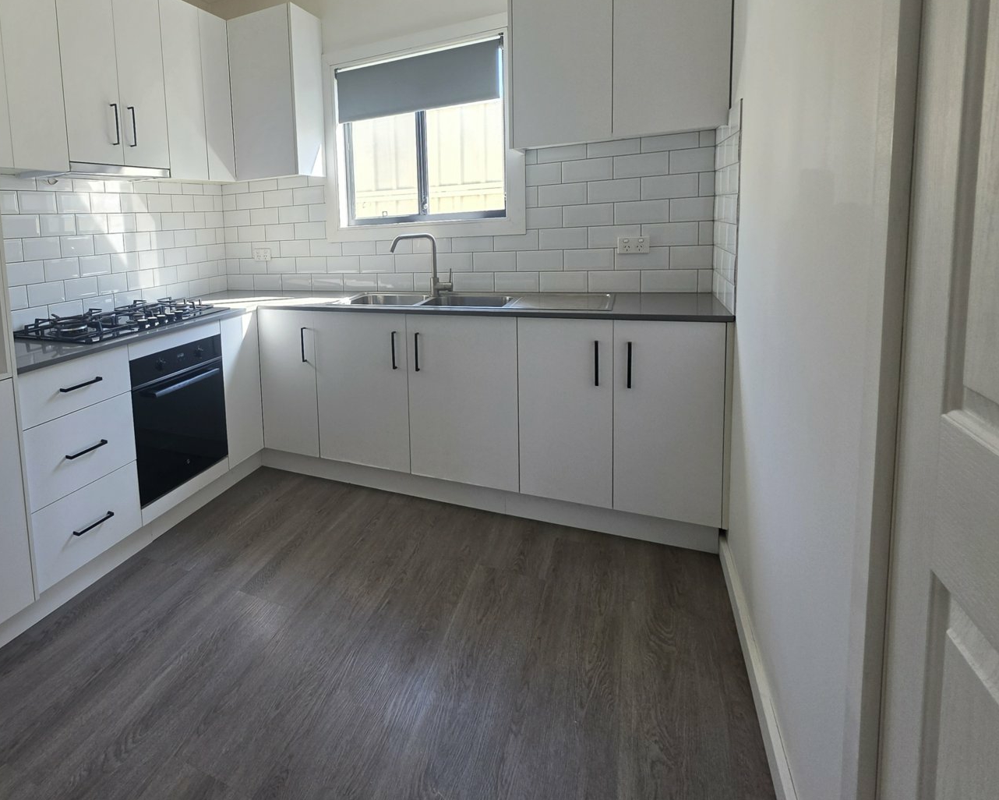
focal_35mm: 19
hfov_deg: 77.2
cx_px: 252
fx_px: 562
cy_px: 291
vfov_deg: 69.5
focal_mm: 2.2
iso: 40
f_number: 1.9
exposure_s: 1/100
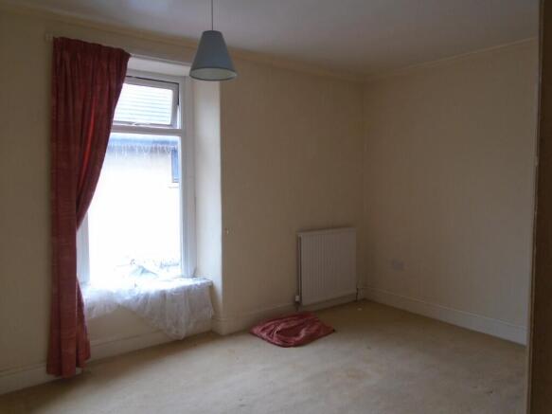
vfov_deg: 53.0
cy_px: 207
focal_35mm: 26
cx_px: 276
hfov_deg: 67.3
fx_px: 415
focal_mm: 4.6
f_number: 3.2
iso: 100
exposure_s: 1/30
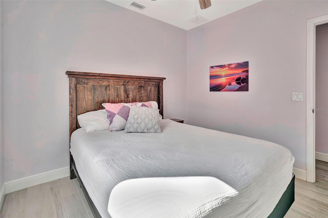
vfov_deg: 70.4
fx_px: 155
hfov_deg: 93.3
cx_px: 164
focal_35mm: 17
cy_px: 109
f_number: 2.8
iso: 500
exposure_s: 1/125
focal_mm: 17
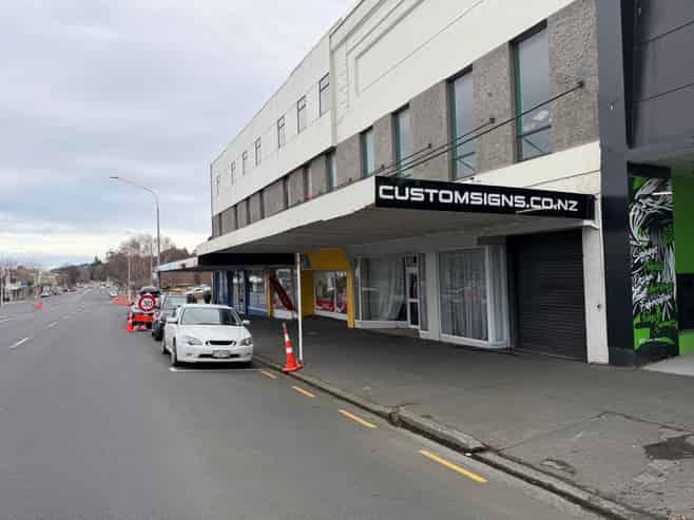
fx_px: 481
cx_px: 347
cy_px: 260
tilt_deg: +2.6
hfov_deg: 71.6
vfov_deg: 56.8
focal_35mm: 24
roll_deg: +2.0
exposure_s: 1/931
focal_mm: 6.76
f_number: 1.78
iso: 100
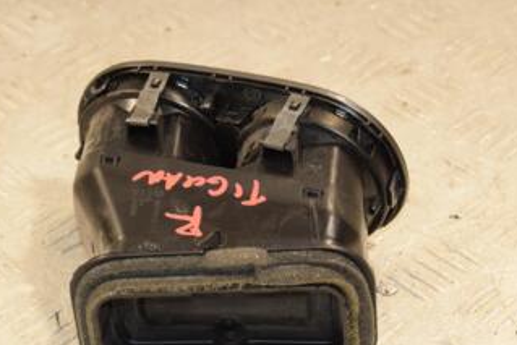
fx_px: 2026
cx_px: 235
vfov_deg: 9.7
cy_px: 219
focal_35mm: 141
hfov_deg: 14.5
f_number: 5.6
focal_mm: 50
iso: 800
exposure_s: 1/200
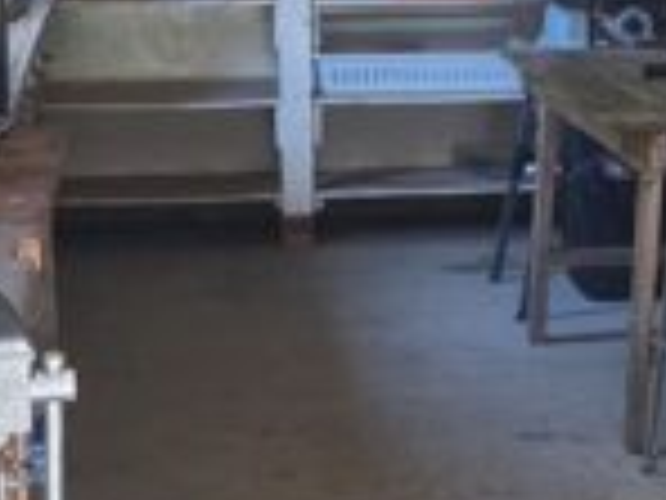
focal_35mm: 166
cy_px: -14
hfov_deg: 11.4
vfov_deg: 8.9
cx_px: 1006
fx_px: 3194
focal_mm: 6.3
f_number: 1.7
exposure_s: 1/120
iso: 200
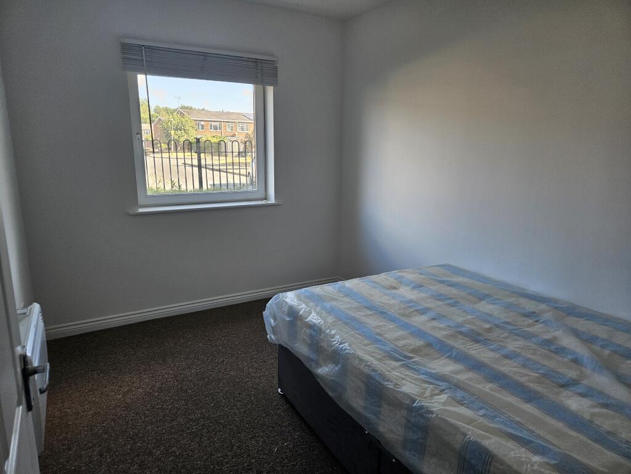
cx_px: 316
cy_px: 237
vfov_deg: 58.9
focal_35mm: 23
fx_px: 419
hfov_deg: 73.9
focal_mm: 5.4
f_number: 1.8
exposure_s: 1/180
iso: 100
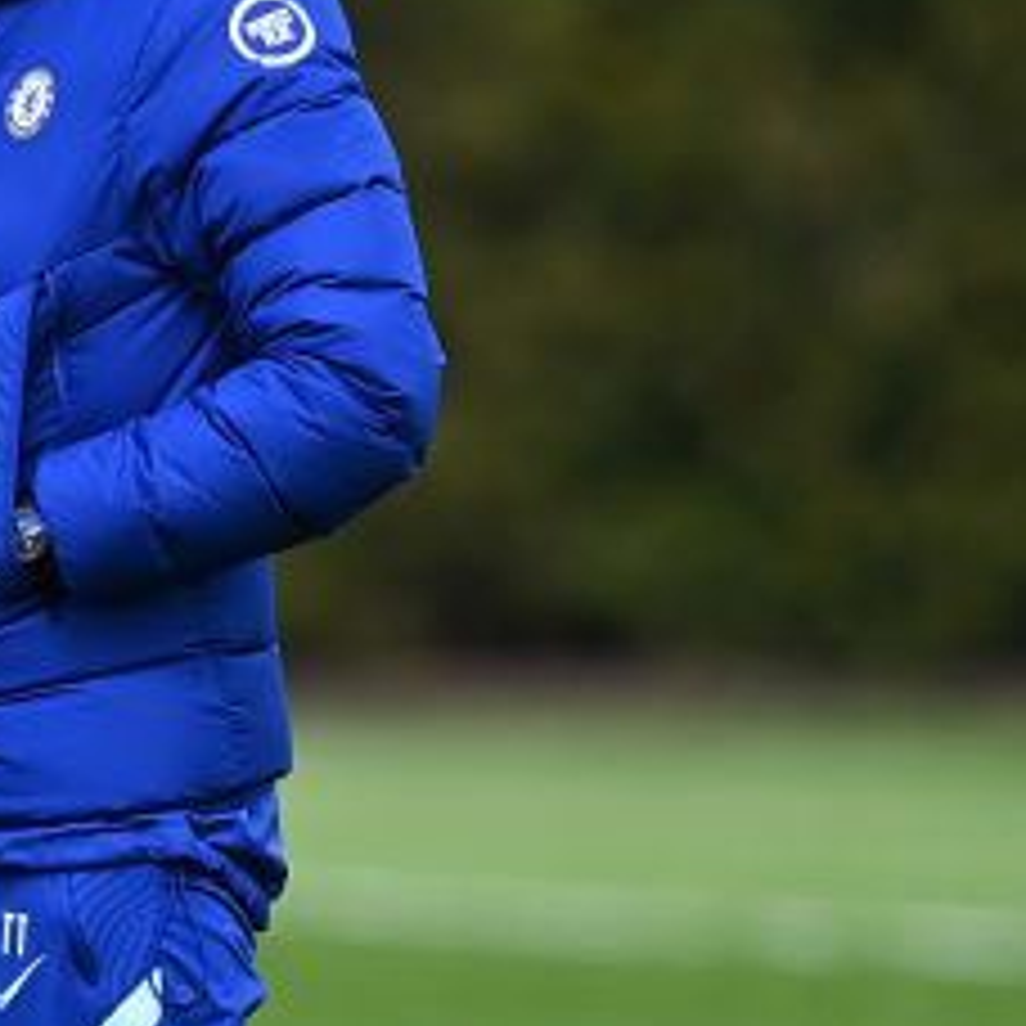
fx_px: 51239
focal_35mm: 1528
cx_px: -464
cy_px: 898
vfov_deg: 1.1
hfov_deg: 1.1
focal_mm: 400
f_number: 4
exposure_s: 1/2000
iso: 400
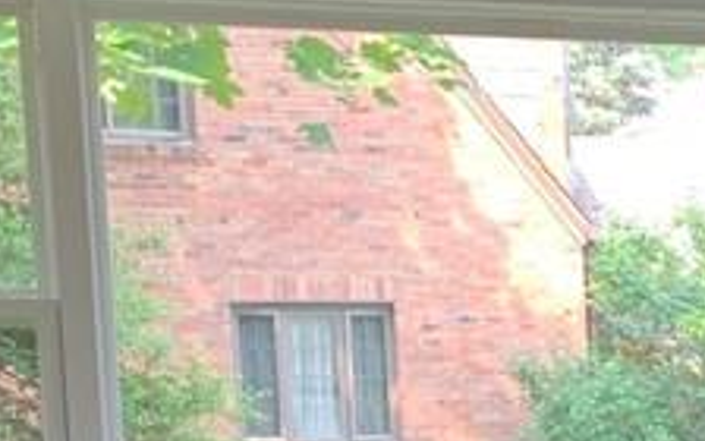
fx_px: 2421
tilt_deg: -8.4
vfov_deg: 10.0
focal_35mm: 126
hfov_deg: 15.3
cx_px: 1073
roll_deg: -0.7
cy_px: 728
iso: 50
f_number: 1.8
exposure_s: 1/60
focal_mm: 4.25
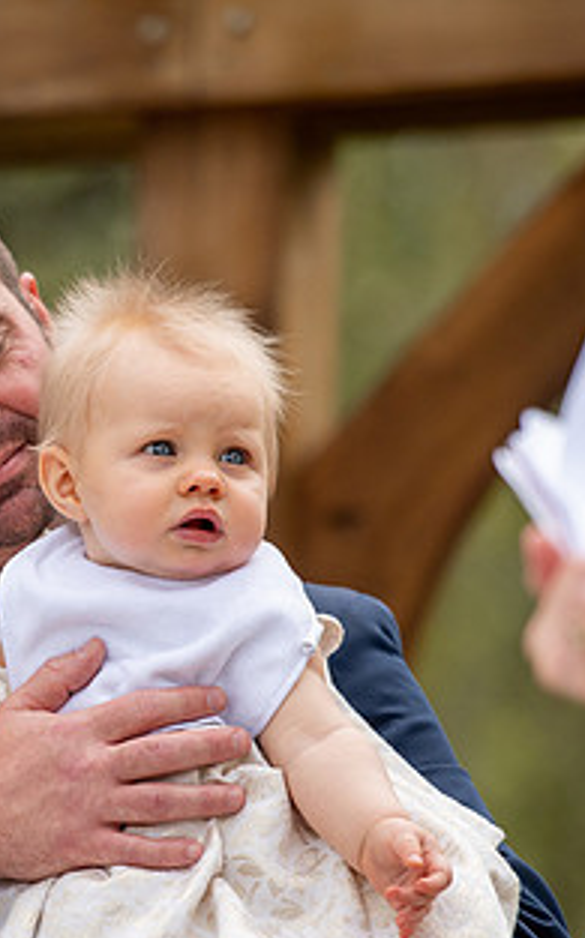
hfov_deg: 3.6
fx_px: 9307
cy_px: 570
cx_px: 38
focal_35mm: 364
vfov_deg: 5.8
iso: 500
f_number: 3.2
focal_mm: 190
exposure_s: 1/1600
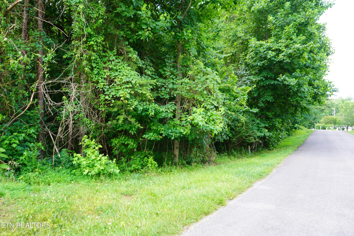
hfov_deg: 65.5
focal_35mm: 28
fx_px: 275
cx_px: 177
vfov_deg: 46.4
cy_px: 118
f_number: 4
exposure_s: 1/60
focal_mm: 28
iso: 125
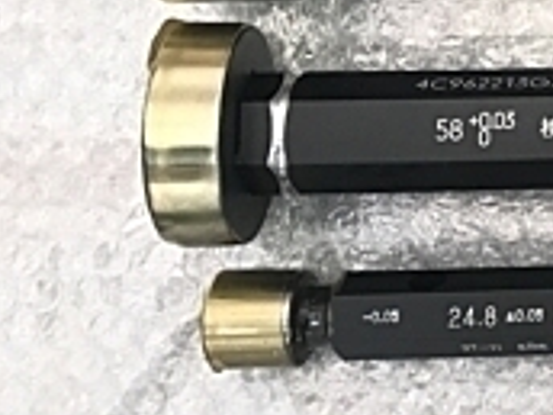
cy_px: -77
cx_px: 965
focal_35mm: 104
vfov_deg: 13.8
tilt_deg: -81.3
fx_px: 1661
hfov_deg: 16.2
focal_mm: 3.99
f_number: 1.8
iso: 32
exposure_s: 1/30
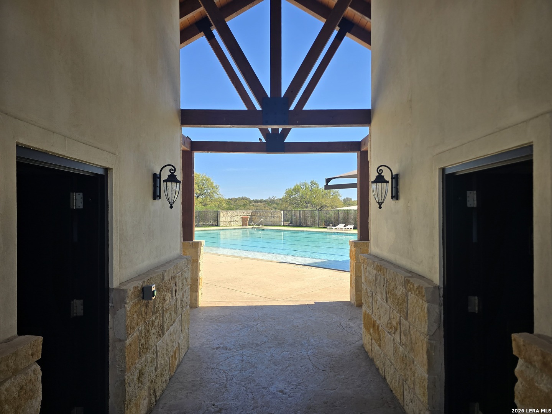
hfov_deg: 73.9
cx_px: 276
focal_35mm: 23
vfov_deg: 58.9
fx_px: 367
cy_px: 207
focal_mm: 6.3
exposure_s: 1/601
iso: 12
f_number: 1.7
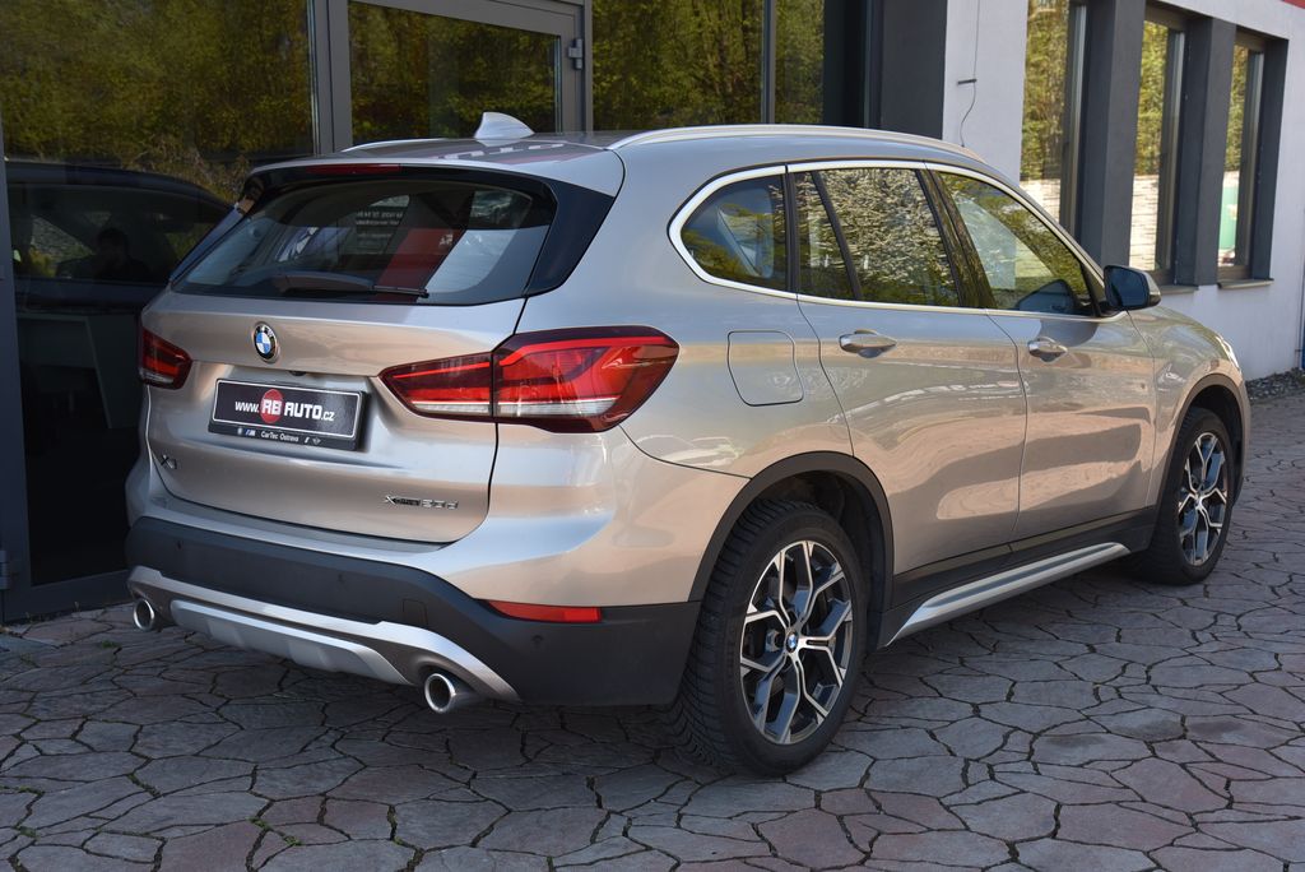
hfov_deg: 44.5
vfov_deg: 30.6
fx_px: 1596
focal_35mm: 44
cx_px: 652
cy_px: 436
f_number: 8
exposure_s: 1/250
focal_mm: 44
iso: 500
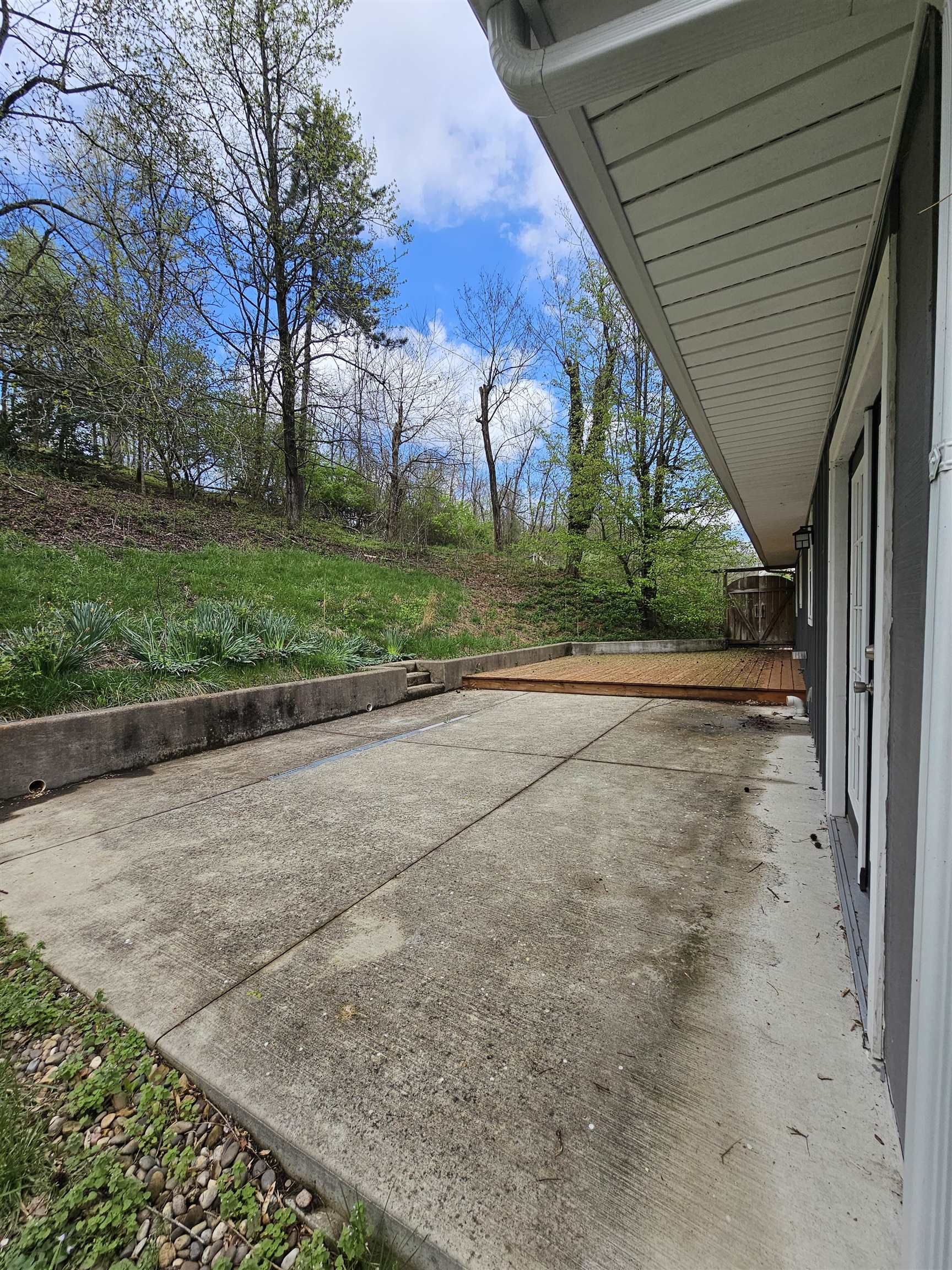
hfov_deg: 89.9
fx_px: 477
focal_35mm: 13
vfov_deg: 106.2
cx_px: 476
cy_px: 635
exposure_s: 1/1384
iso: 50
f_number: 2.2
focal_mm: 2.2
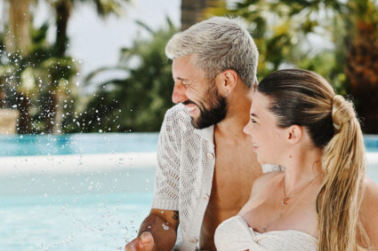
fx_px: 2099
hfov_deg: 10.2
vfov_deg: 6.9
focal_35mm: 200
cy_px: 197
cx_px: 35
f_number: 4
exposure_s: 1/2500
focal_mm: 85
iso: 200
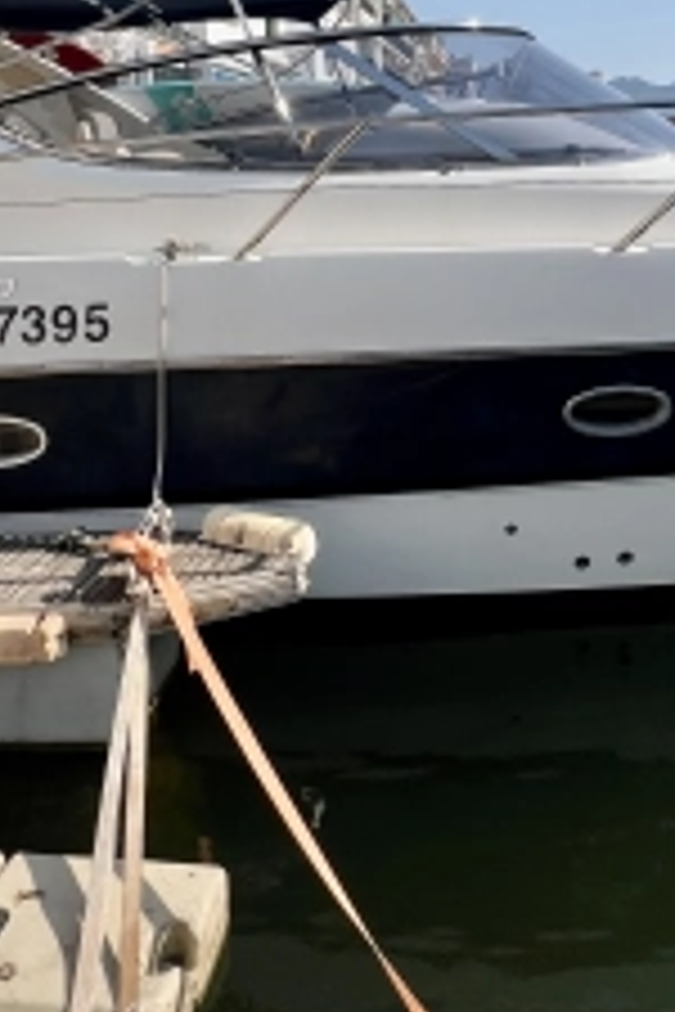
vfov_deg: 54.2
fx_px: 928
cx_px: 450
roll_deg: +1.7
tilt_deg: -5.7
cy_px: 236
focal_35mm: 33
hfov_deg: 39.5
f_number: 1.8
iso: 32
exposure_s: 1/2179
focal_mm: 1.57
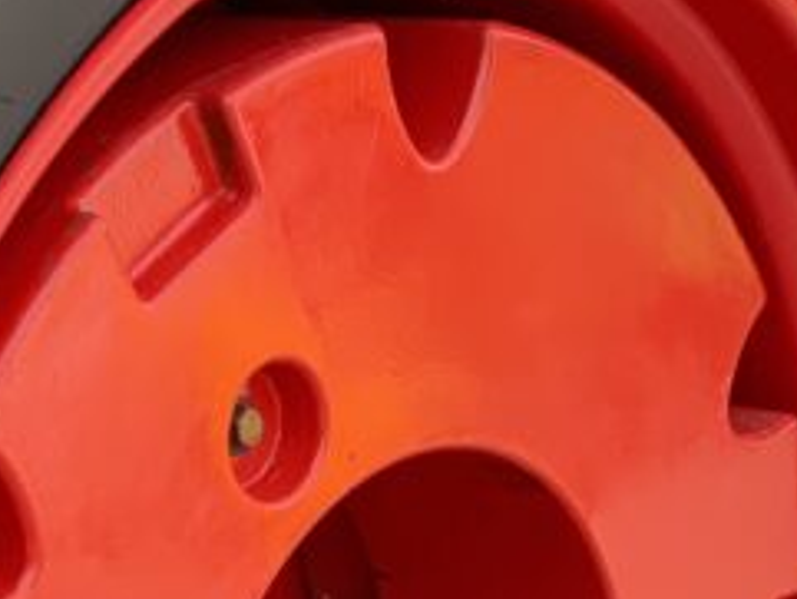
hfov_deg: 16.0
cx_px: 423
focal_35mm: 123
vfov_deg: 11.7
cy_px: 774
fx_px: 2833
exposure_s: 1/297
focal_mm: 3
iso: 16
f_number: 1.8
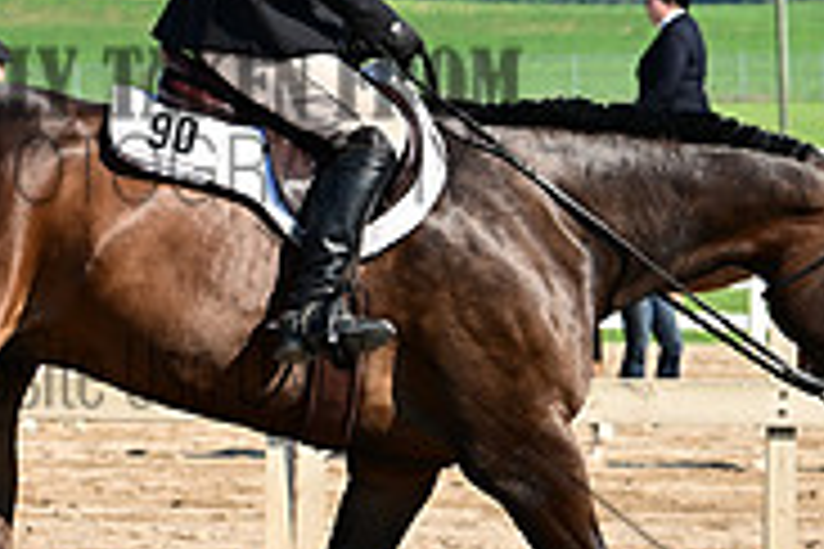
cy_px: 119
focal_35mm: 272
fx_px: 6225
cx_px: 131
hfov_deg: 7.6
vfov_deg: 5.0
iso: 160
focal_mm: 86
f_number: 5.6
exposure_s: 1/767
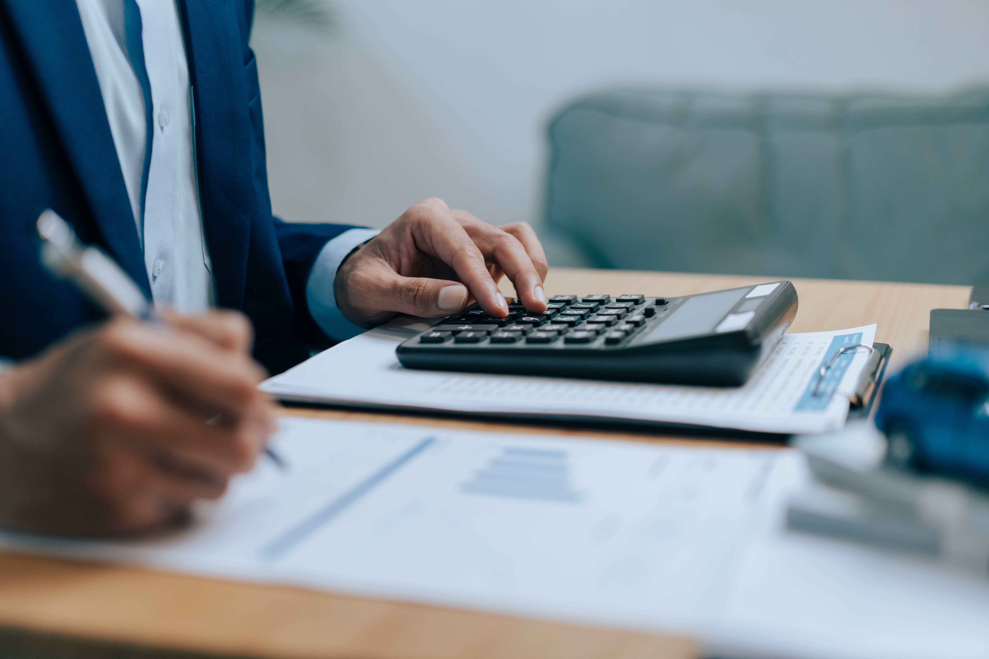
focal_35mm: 55
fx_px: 1511
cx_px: 494
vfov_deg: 24.6
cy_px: 330
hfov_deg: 36.2
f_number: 2
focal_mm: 55
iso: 500
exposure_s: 1/400
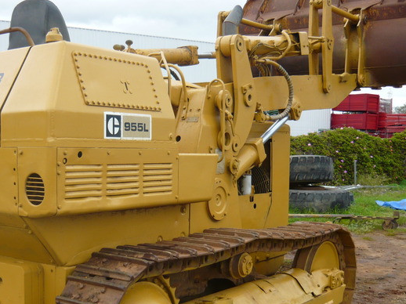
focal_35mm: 51
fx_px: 598
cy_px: 197
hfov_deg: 37.0
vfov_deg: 28.4
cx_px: 125
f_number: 2.8
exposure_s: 1/250
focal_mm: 5.5
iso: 100
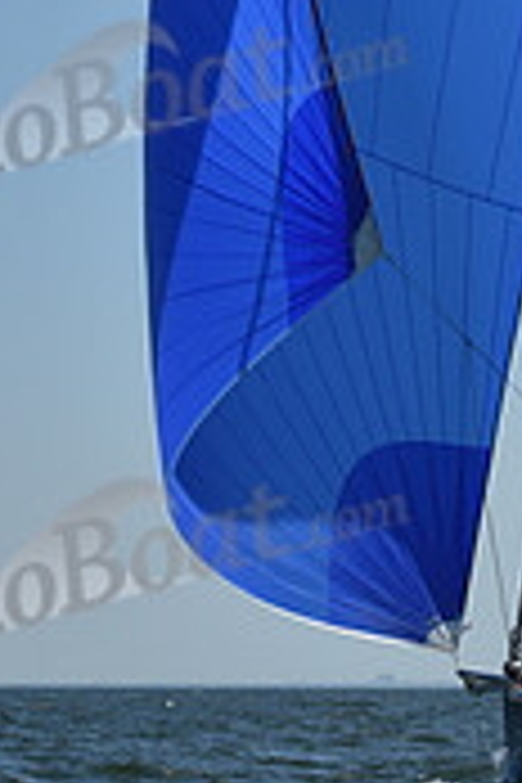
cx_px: 641
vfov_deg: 8.7
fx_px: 5089
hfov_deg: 5.8
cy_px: -180
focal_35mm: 234
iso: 250
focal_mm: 70
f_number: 10
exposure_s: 1/1250
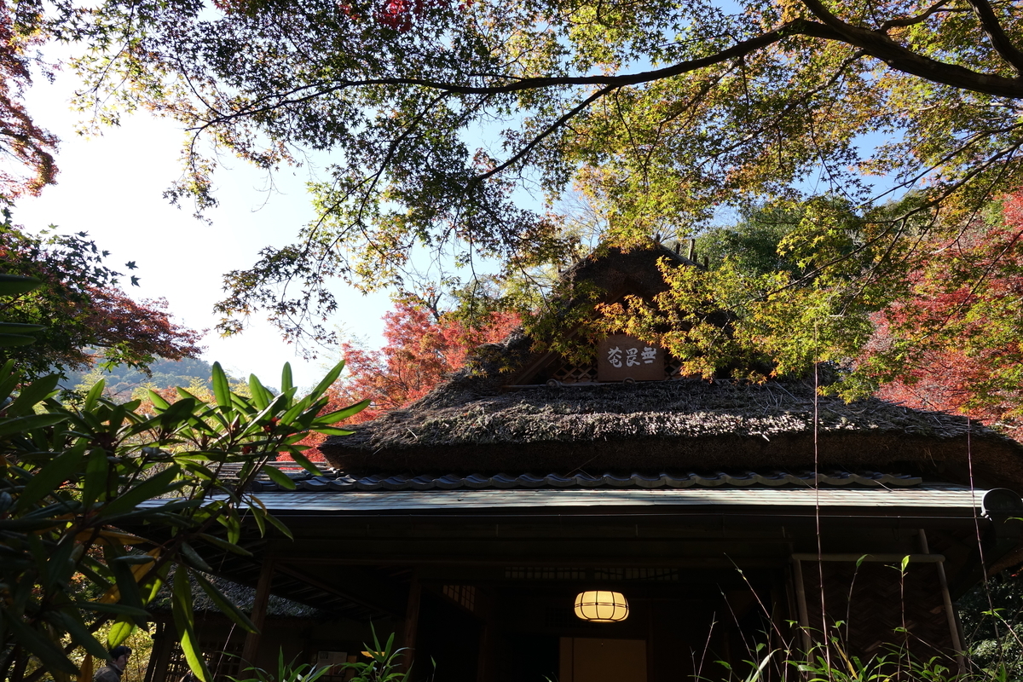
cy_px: 341
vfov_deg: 53.1
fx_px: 682
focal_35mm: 24
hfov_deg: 73.7
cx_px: 512
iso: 100
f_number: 3.5
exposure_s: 1/250
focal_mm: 8.8
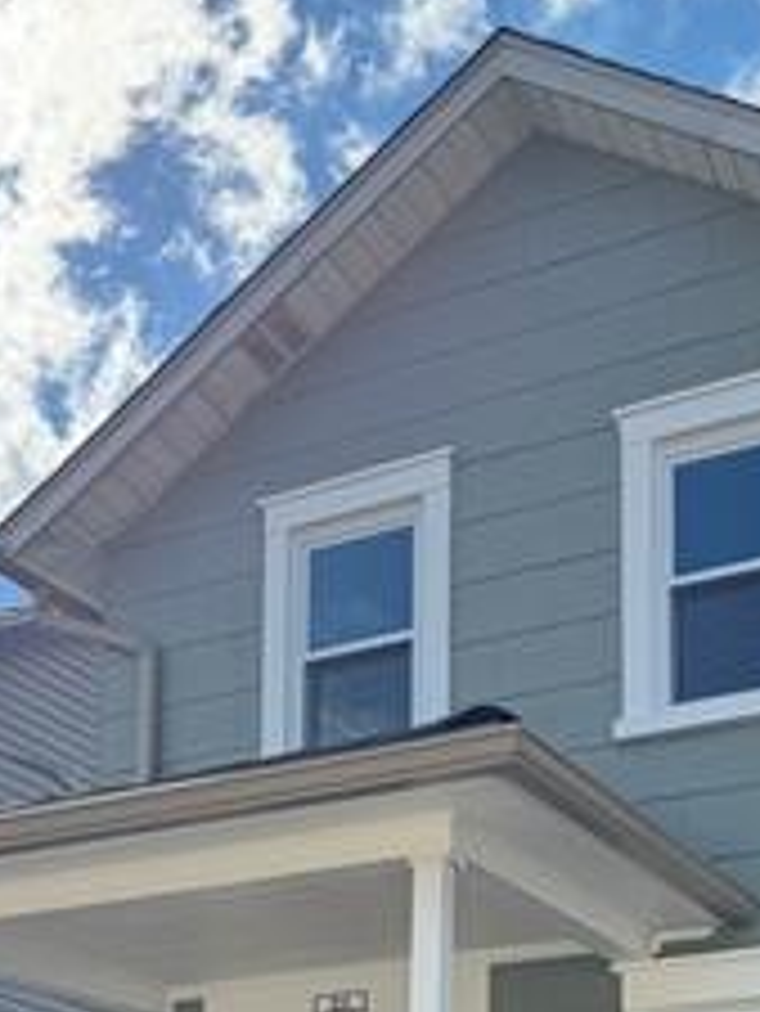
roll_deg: +0.2
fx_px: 1872
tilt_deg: +9.6
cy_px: 1106
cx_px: 454
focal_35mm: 64
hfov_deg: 22.9
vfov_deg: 27.7
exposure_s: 1/3096
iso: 80
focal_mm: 6.86
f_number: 1.78
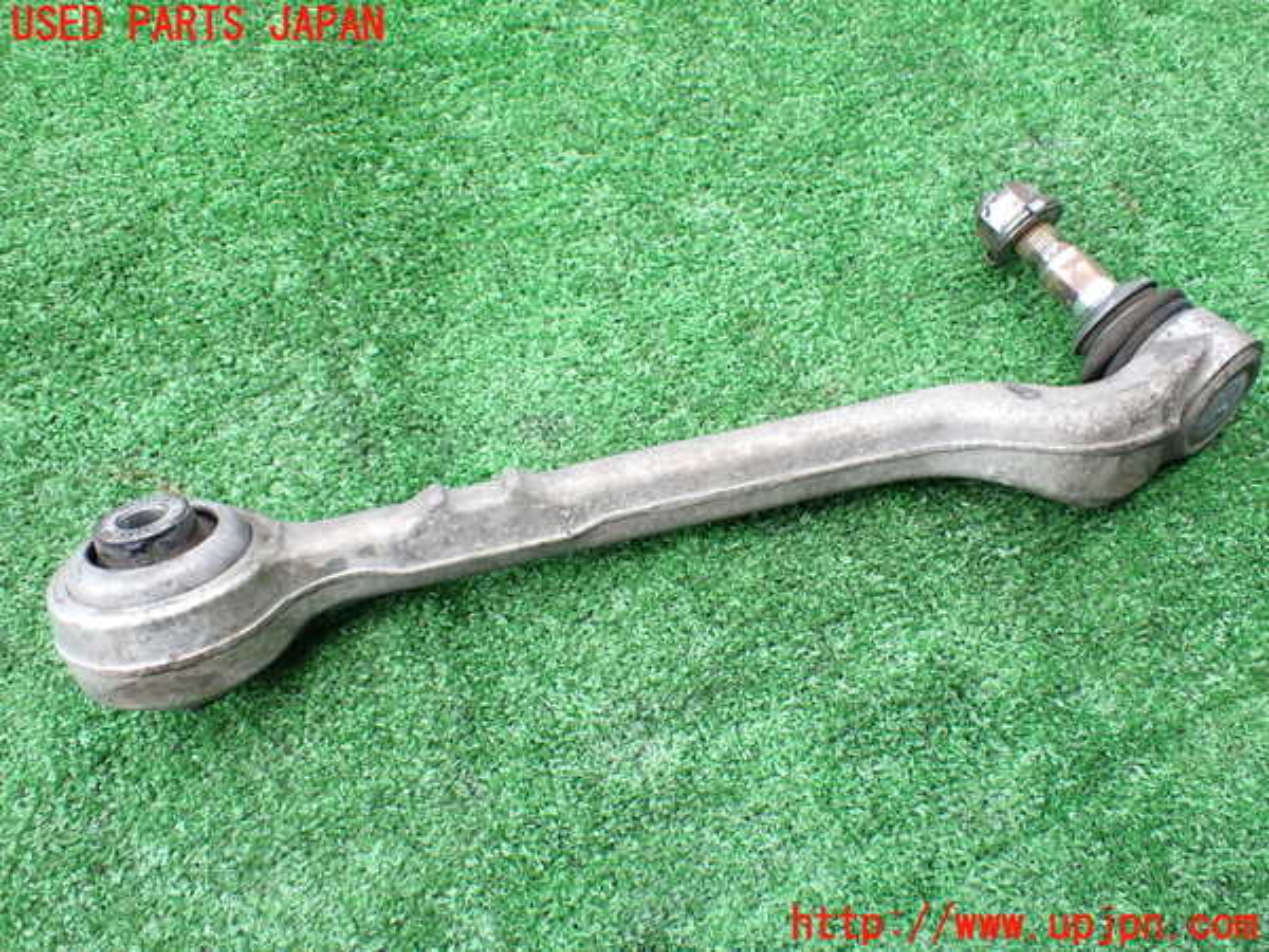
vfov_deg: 46.8
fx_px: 1100
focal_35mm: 30
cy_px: 476
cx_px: 634
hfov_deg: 60.0
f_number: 2.3
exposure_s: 1/160
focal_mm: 5.4
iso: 100
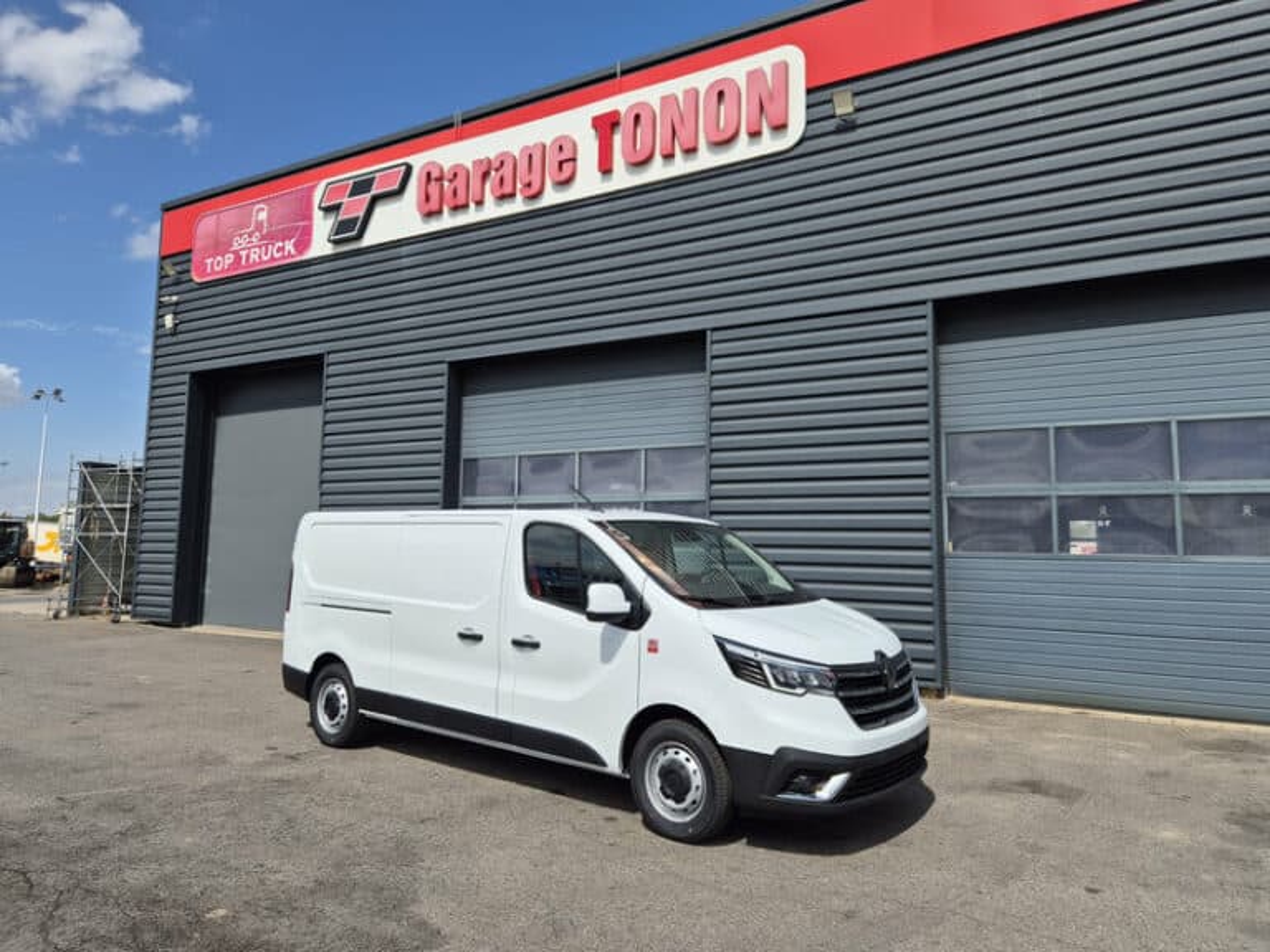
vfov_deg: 58.9
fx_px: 844
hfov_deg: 73.9
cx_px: 635
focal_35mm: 23
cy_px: 476
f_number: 1.8
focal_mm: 5.4
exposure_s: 1/2536
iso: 25
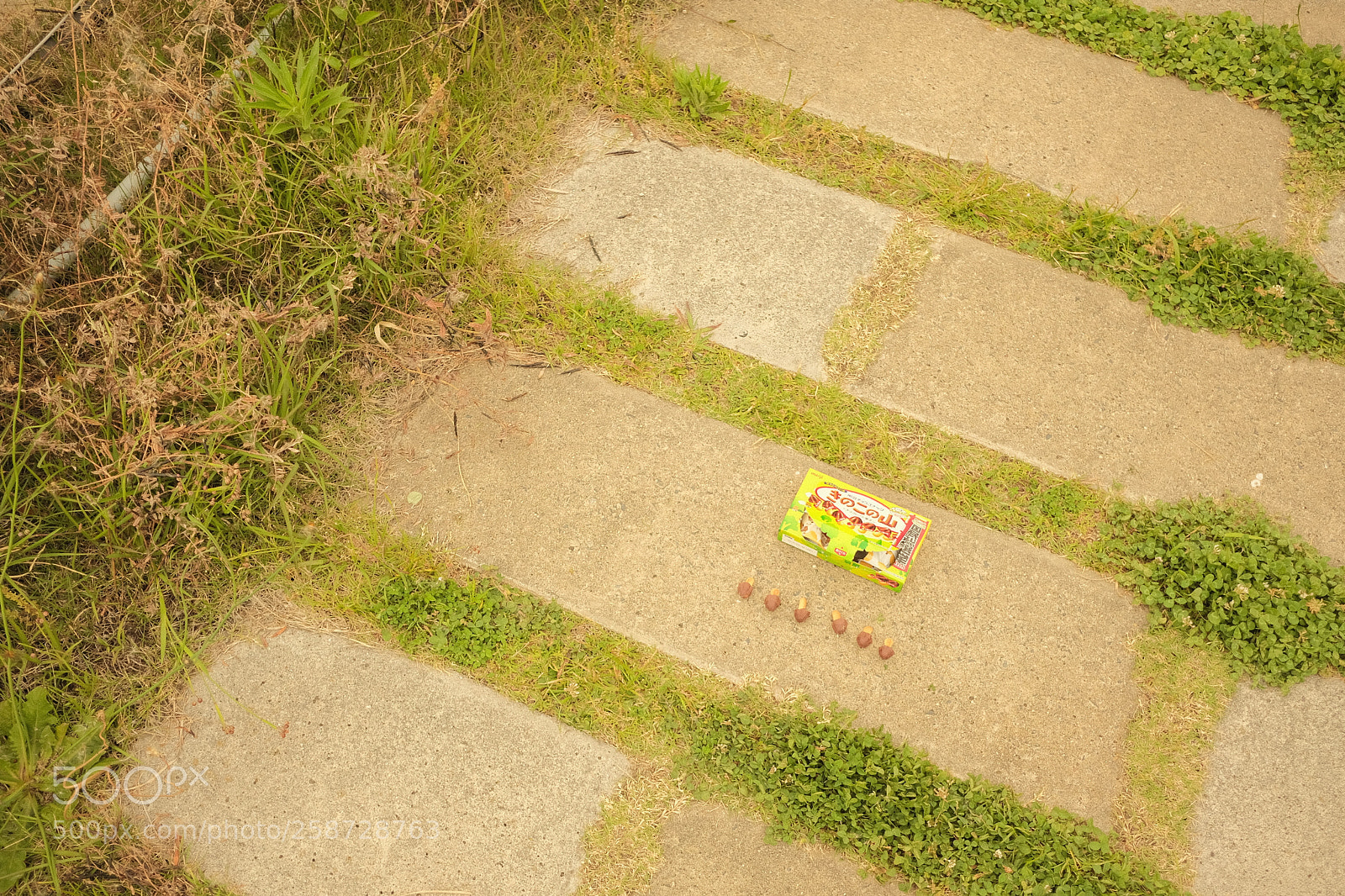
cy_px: 448
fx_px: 1307
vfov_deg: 37.8
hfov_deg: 54.4
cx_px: 672
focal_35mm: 35
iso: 400
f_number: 2
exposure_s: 1/250
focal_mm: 23
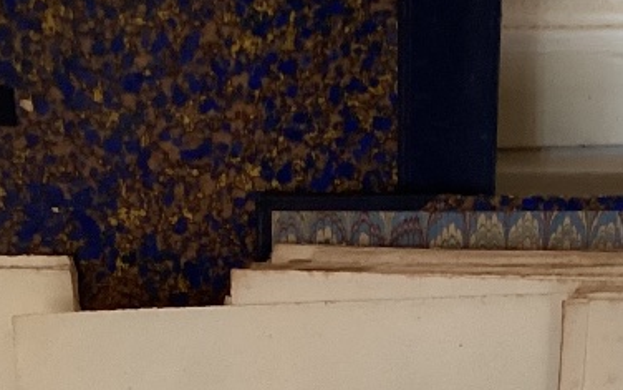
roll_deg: -2.4
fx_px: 1783
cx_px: 325
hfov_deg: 19.8
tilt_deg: -39.0
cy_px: 621
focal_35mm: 105
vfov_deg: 11.8
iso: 200
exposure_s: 1/50
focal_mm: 3.3
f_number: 2.4
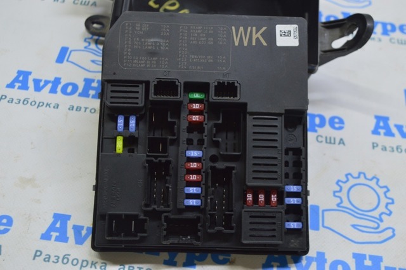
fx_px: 524
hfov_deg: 42.4
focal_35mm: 46
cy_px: 135
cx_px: 203
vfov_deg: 28.9
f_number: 5.6
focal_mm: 31
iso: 400
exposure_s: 1/25
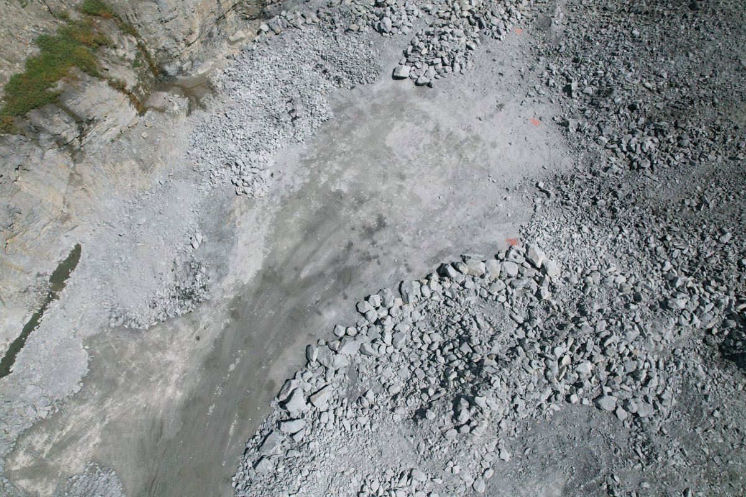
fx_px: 456
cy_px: 248
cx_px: 373
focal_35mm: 22
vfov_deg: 57.2
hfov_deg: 78.6
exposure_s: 1/2500
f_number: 2.8
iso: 100
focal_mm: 8.38
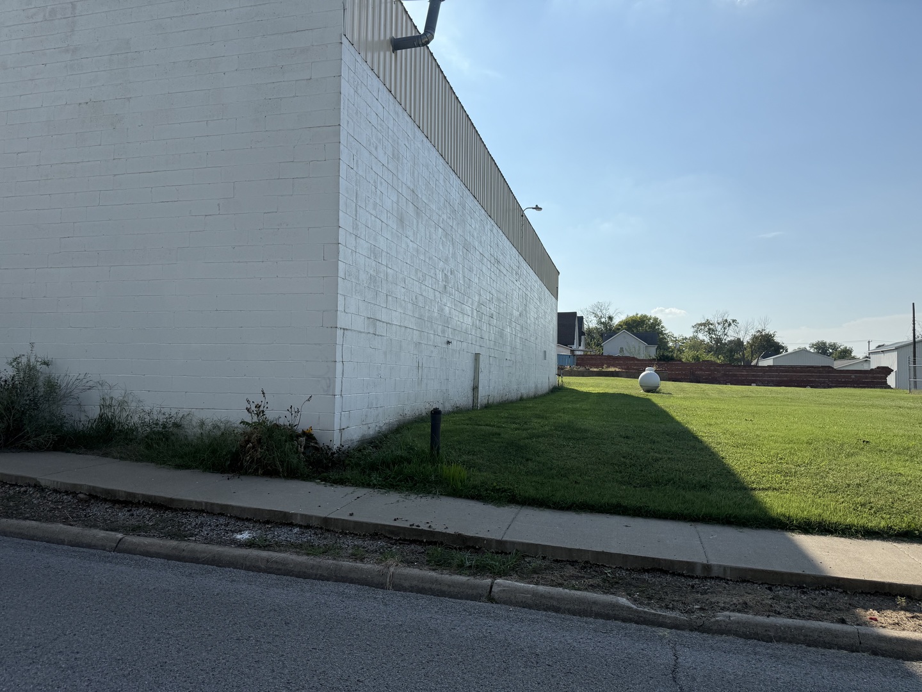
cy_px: 346
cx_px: 461
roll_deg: -0.6
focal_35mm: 24
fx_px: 639
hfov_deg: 71.6
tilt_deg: +3.4
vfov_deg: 56.8
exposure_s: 1/8130
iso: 80
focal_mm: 6.76
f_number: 1.78
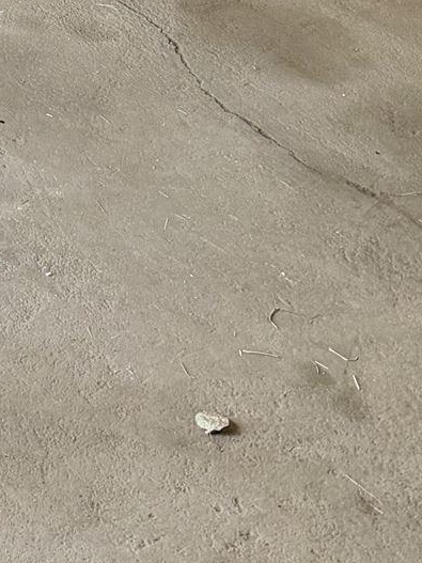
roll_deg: -3.9
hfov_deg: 12.2
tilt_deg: -19.9
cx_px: -458
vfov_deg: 16.7
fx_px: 1707
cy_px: -323
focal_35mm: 105
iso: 125
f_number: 1.78
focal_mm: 6.76
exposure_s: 1/60
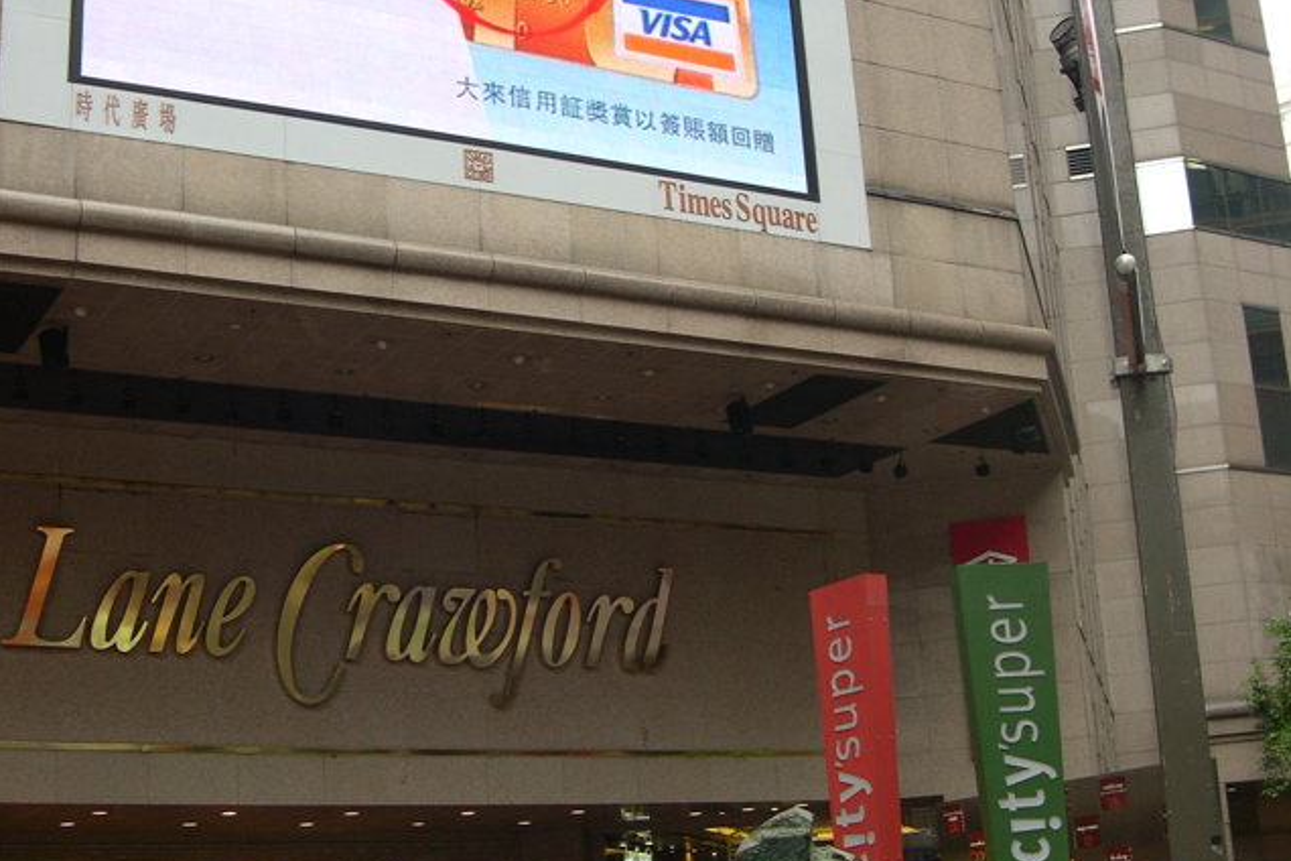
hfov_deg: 37.5
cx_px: 644
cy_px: 391
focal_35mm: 53
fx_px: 1900
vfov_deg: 25.5
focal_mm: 8
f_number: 2.8
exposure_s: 1/54.7
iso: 100
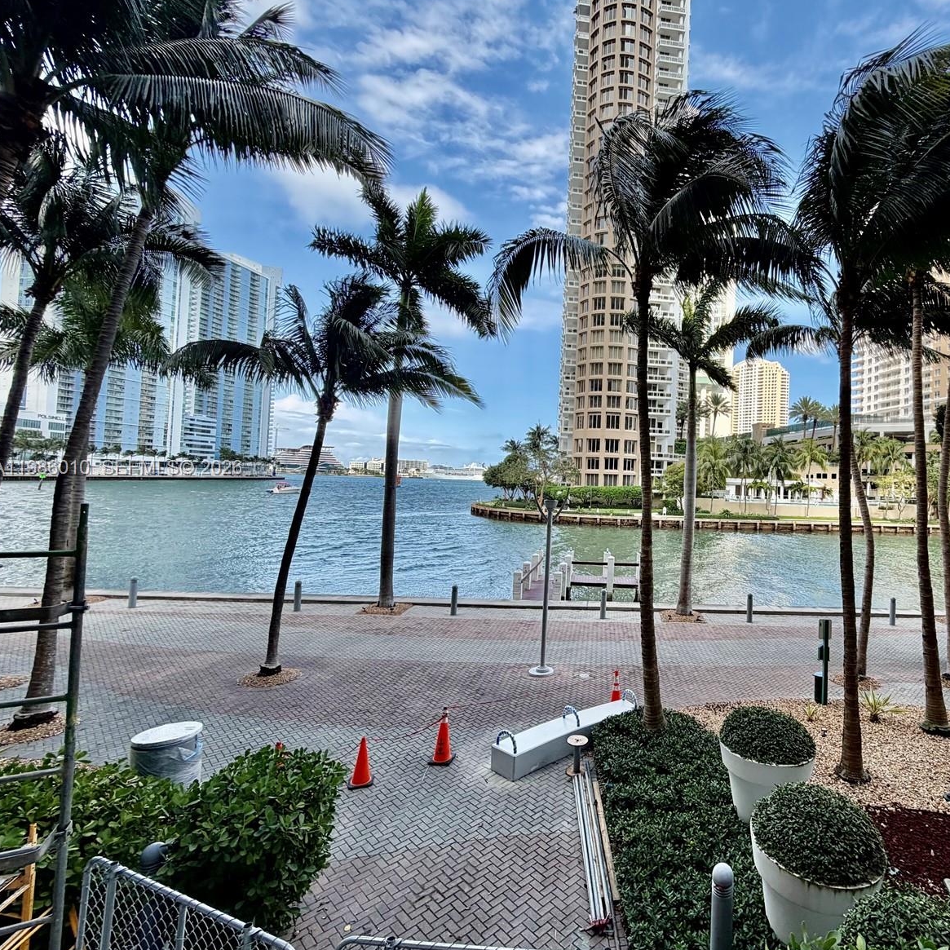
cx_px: 641
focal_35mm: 17
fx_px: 528
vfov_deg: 84.0
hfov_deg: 80.9
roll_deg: -3.0
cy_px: 469
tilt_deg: +1.4
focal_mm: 2.22
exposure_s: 1/506
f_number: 2.2
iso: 40
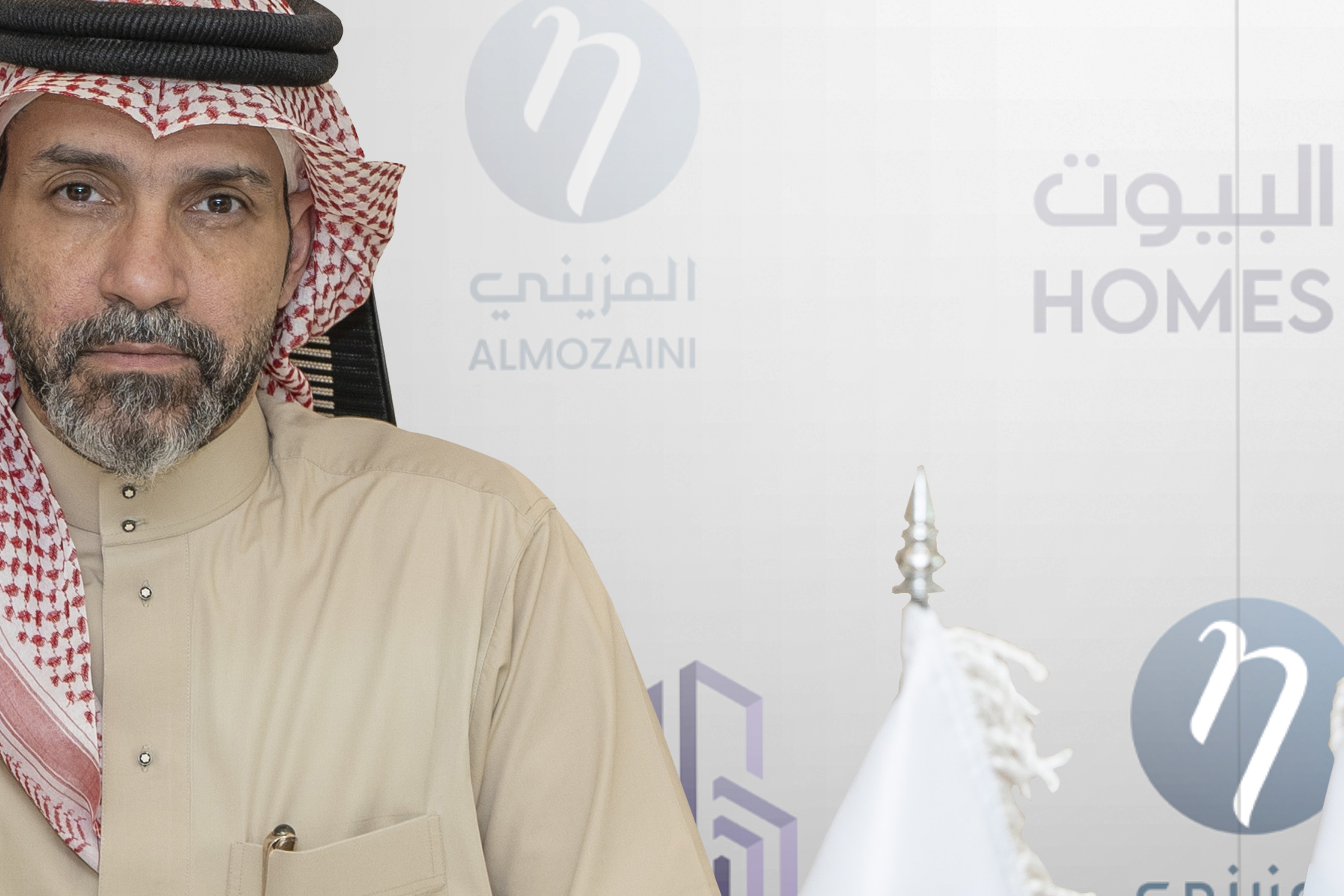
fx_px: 6235
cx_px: 1241
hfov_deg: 12.2
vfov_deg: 8.2
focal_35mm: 167
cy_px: 273
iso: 250
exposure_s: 1/60
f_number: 4
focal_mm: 50
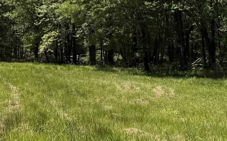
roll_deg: +1.5
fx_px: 550
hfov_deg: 22.7
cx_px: 24
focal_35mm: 89
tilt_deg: +4.1
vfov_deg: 14.3
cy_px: -21
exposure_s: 1/3759
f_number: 1.78
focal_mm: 6.76
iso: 80
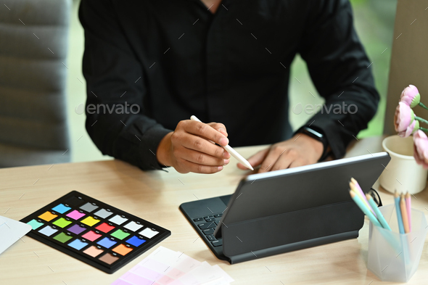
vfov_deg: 16.1
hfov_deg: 23.9
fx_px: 1010
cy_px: 142
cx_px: 214
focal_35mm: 85
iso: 500
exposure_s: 1/250
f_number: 1.8
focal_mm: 85
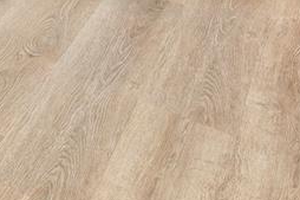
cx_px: -250
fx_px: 683
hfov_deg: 18.7
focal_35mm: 82
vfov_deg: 11.6
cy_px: -357
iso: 200
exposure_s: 1/20
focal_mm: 13
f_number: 9
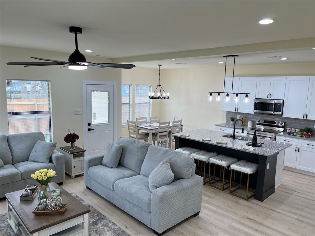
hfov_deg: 67.3
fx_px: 237
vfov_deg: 53.1
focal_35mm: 26
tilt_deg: -7.7
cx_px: 158
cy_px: 118
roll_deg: -1.0
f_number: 1.6
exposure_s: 1/120
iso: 40
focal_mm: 5.1
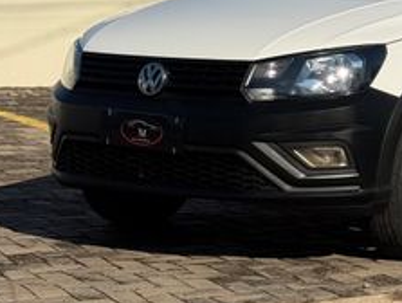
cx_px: 413
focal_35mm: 101
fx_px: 1175
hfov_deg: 18.8
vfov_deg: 14.6
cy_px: 60
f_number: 1.78
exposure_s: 1/9901
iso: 64
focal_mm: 6.76
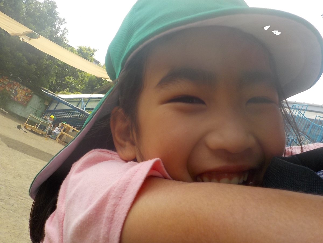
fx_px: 280
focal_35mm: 30
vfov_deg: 46.8
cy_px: 122
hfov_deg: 60.0
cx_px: 162
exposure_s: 1/640
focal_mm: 4.1
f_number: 3.3
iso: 125
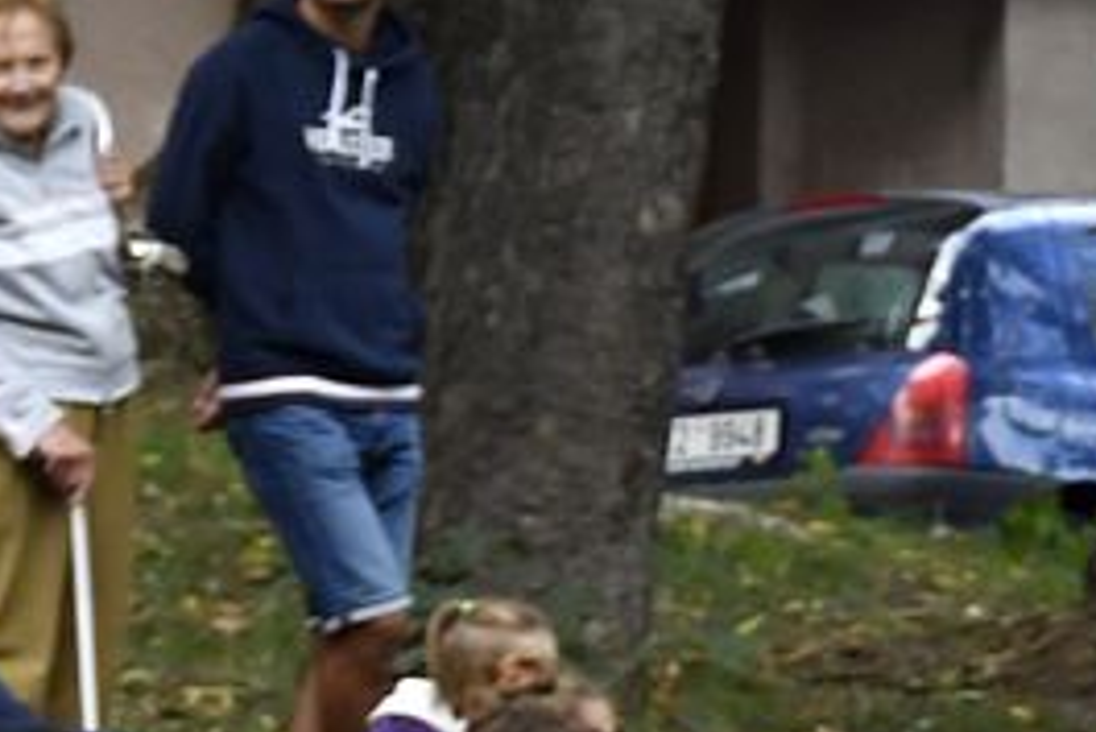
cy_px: 1509
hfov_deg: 3.2
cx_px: -1063
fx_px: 19655
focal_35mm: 645
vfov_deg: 2.1
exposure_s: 1/320
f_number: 5.6
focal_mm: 95
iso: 1250
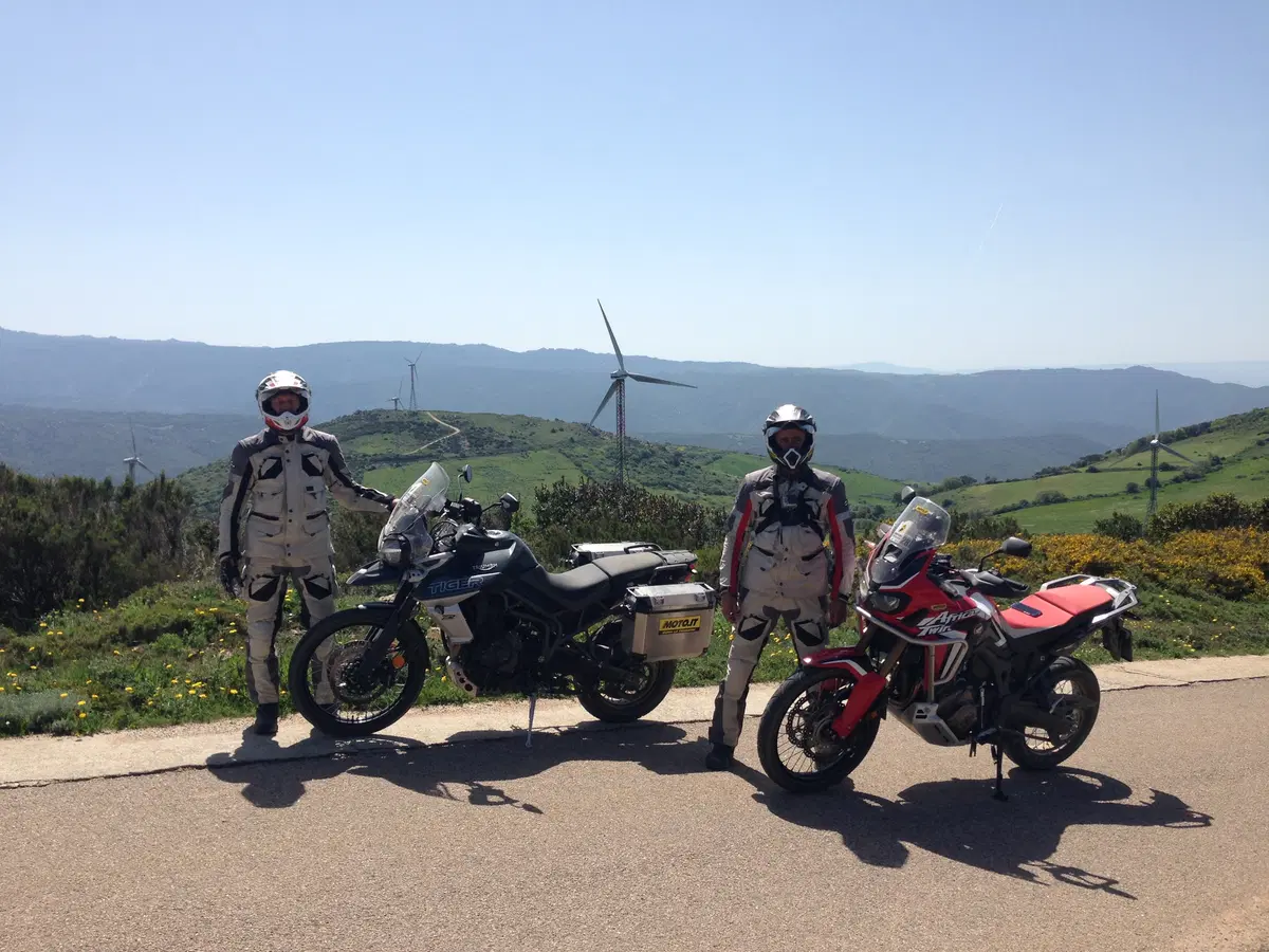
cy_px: 476
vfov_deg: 42.9
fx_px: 1210
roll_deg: +1.3
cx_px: 634
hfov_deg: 55.4
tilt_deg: -6.5
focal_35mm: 33
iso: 50
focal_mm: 4.12
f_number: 2.4
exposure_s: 1/1808
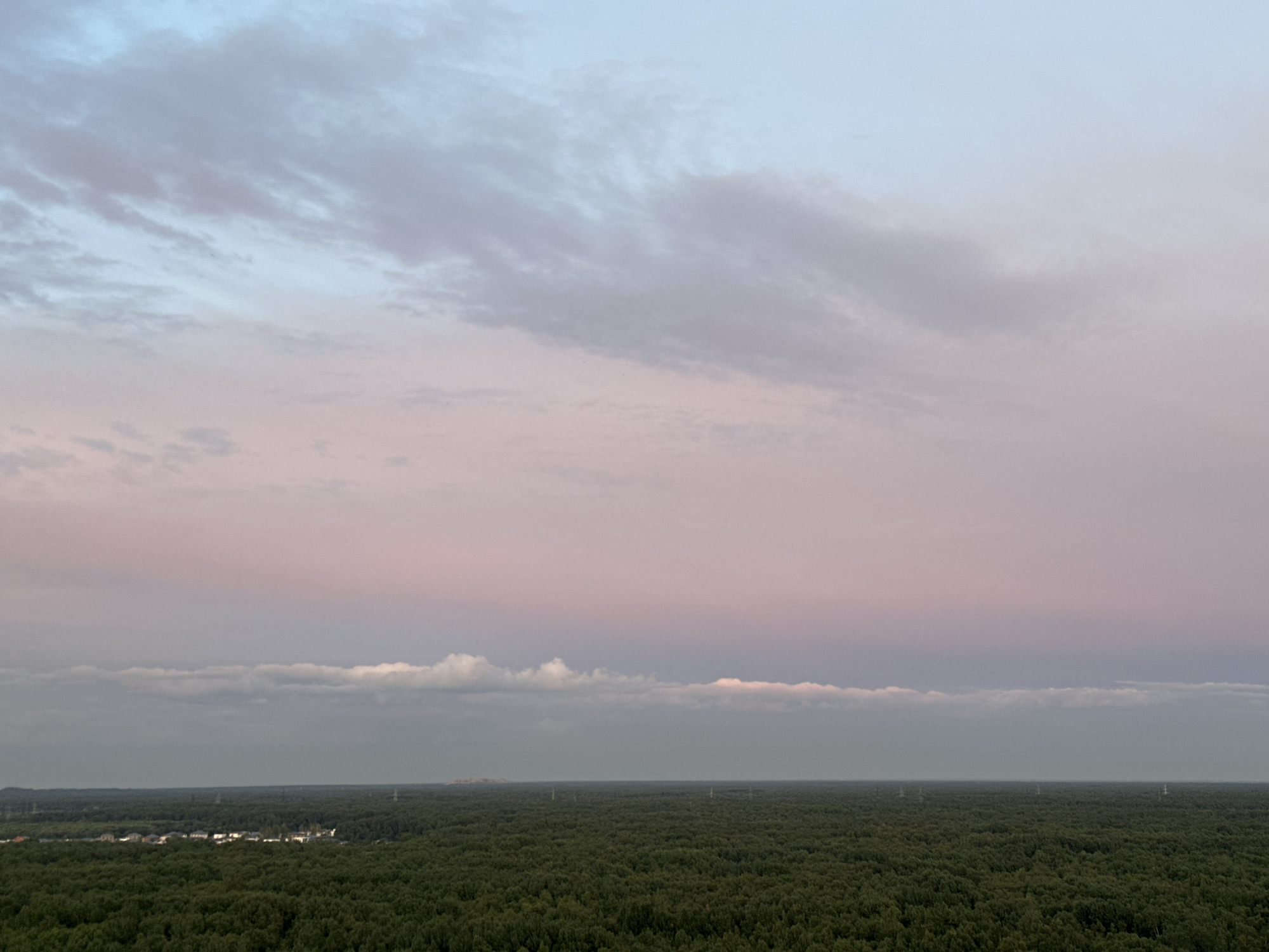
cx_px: 634
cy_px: 476
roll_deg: +0.4
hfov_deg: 39.7
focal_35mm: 48
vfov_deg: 30.3
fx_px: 1760
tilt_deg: +10.2
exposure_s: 1/121
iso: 64
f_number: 1.78
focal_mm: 6.86
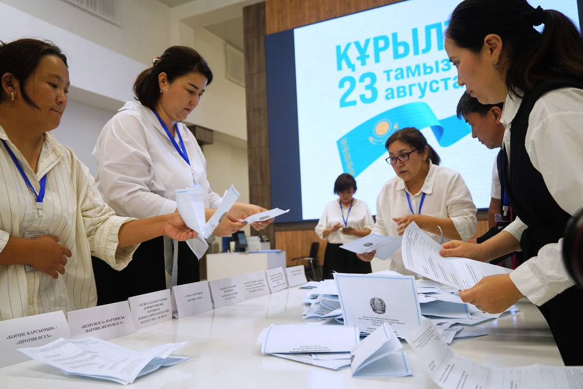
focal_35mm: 28
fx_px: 453
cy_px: 194
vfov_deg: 46.4
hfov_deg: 65.5
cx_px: 292
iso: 2000
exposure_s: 1/200
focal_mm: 28
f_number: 5
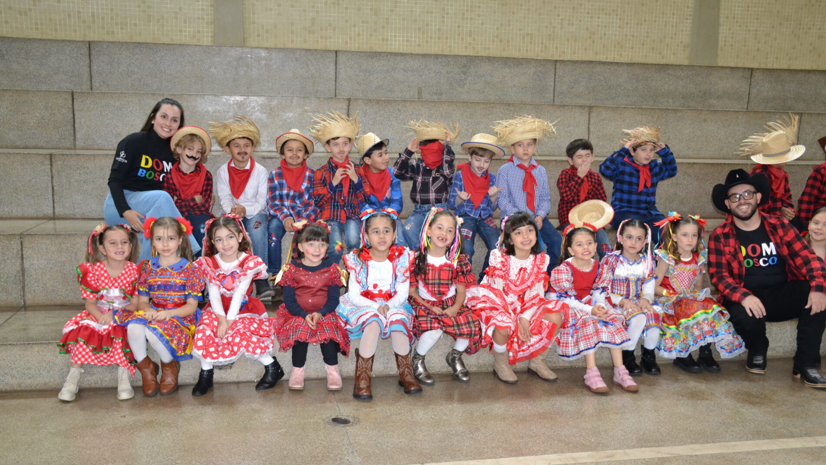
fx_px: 767
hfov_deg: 56.6
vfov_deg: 33.7
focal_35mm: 35
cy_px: 270
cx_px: 417
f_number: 3.5
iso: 2000
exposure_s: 1/60
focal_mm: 22
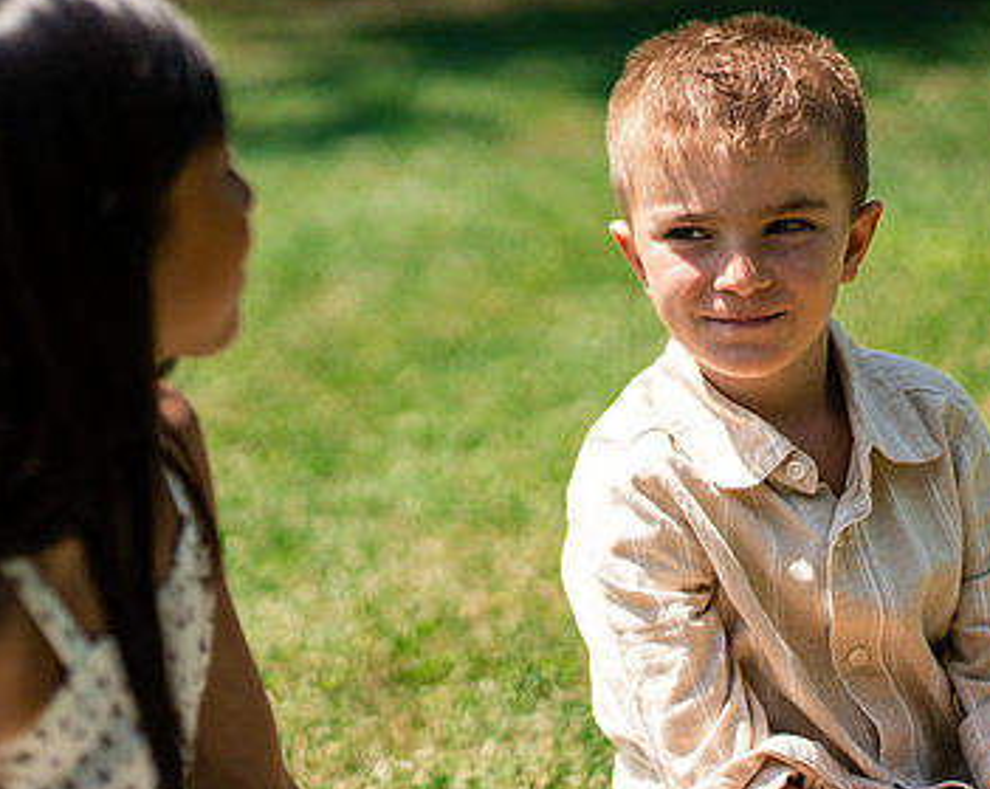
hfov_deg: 14.6
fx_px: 3863
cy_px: 280
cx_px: 361
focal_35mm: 132
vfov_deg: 11.7
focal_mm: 85
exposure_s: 1/6400
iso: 320
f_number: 2
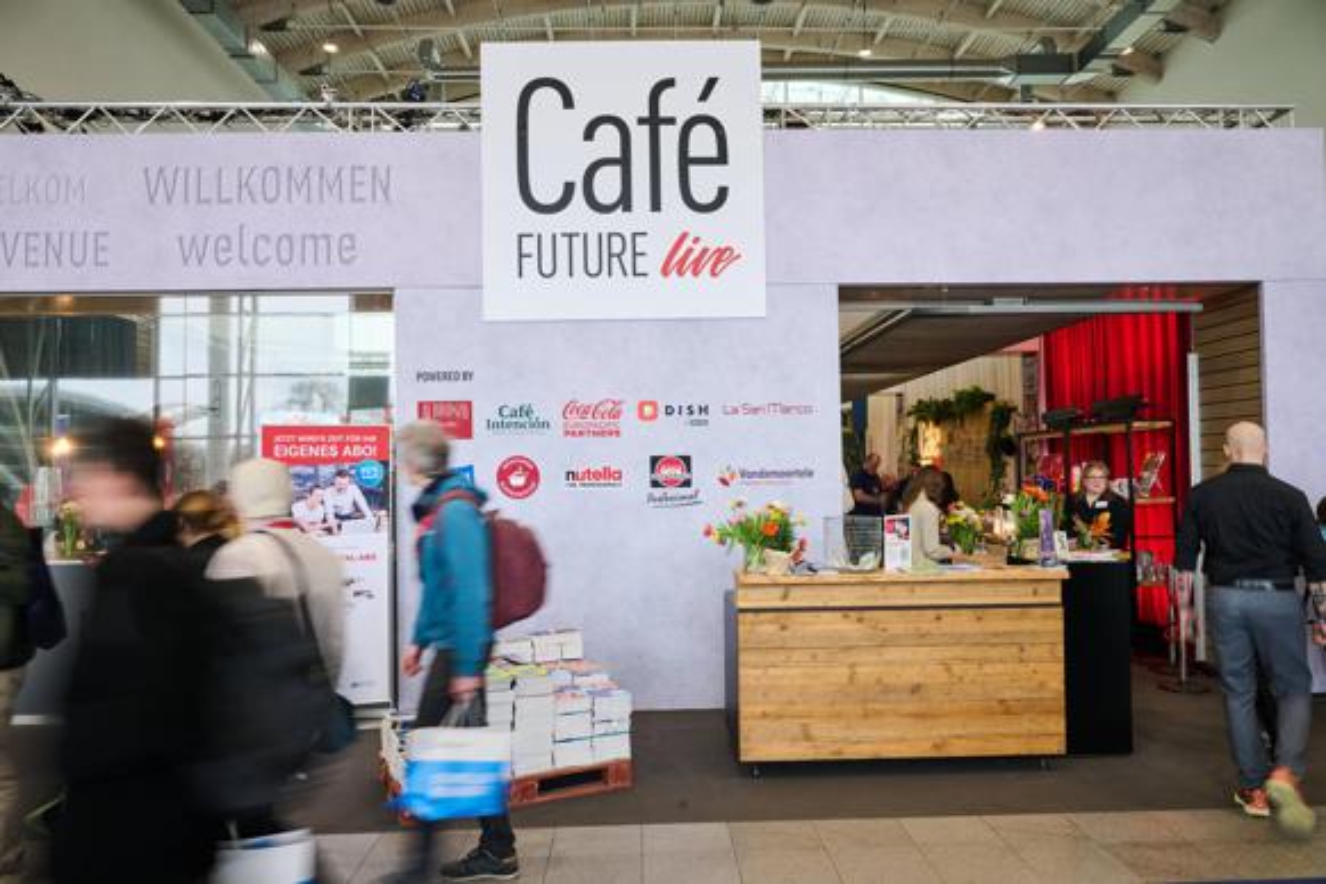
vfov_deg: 53.1
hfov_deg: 73.7
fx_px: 884
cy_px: 442
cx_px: 663
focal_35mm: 24
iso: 320
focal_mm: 24
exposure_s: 1/13
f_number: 11
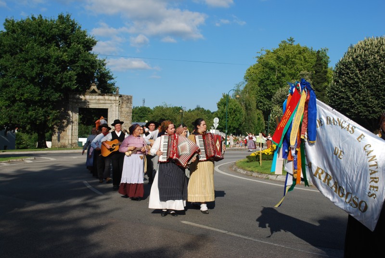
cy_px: 129
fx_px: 466
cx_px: 192
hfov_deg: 44.9
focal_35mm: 44
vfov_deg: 31.0
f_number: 8
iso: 100
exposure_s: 1/250
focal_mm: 29
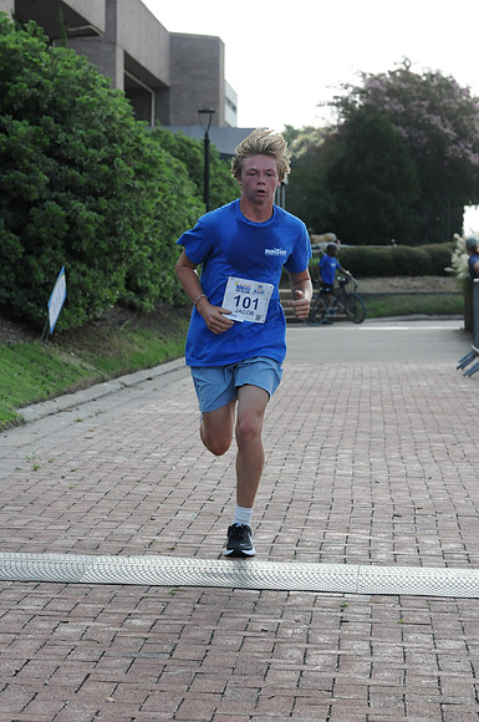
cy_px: 361
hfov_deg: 11.4
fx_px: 2402
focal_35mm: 120
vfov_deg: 17.1
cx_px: 240
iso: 800
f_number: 6.3
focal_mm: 80
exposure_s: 1/800
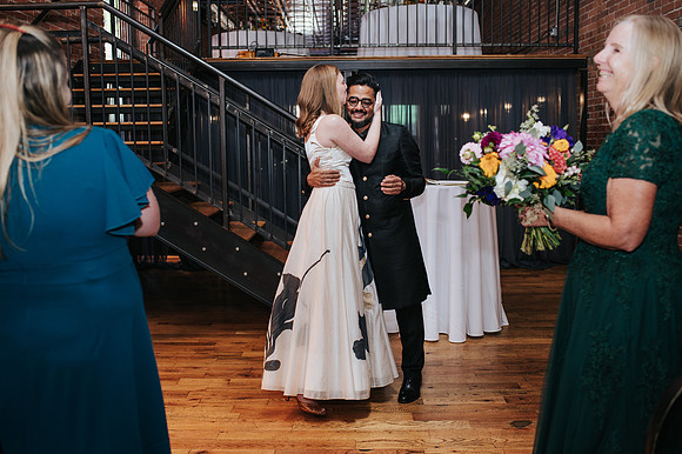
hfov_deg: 54.5
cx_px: 341
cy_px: 227
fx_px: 663
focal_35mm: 35
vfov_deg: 37.8
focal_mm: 35
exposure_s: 1/200
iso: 800
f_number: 3.2
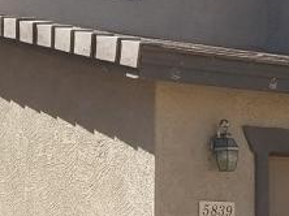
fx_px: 1001
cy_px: 202
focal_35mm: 120
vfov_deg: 12.2
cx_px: 164
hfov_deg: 16.4
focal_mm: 4.2
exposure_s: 1/1656
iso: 50
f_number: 1.7
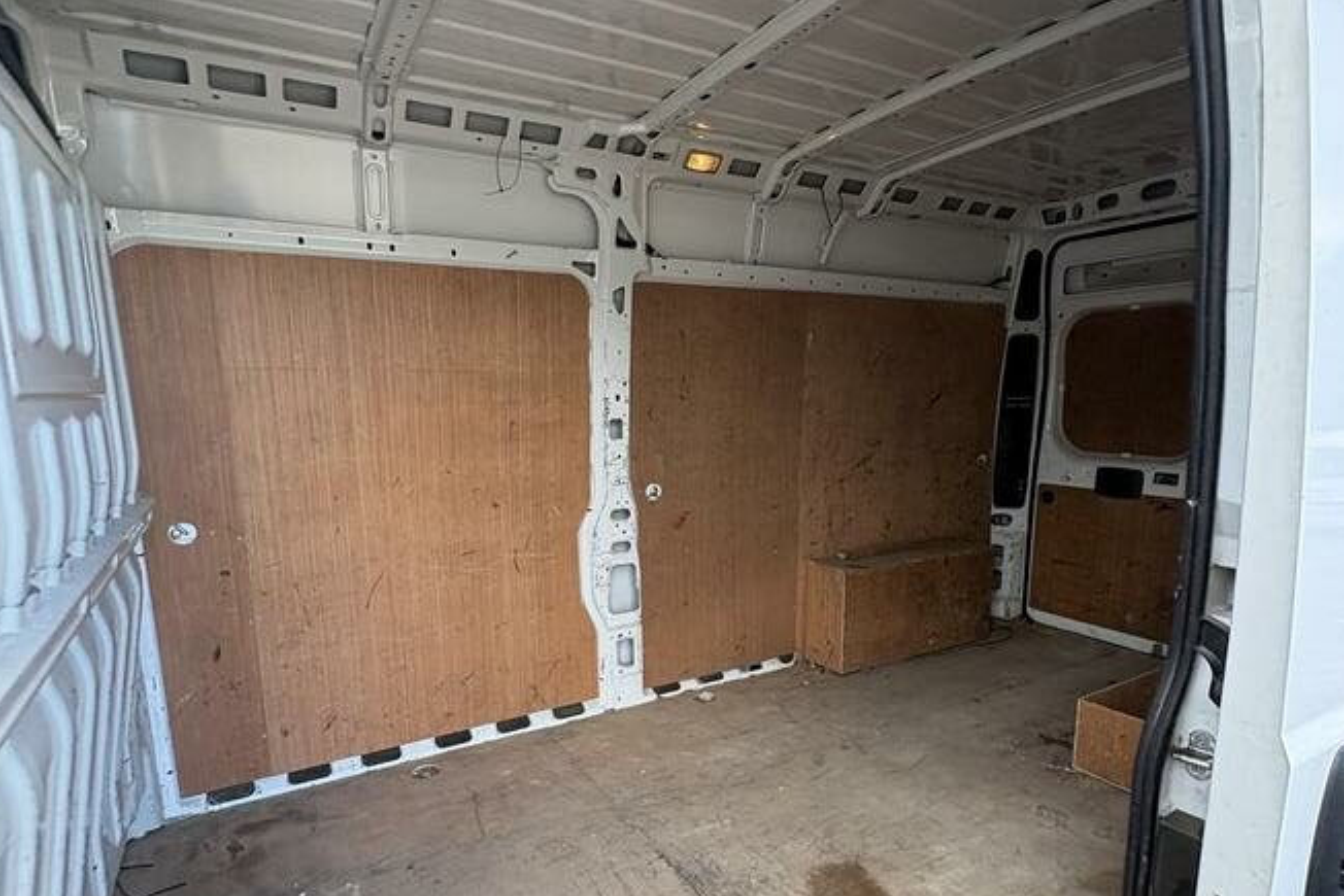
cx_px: 678
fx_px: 747
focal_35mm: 20
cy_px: 523
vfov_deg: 61.6
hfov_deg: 84.0
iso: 100
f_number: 2.2
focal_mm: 2.22
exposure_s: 1/136
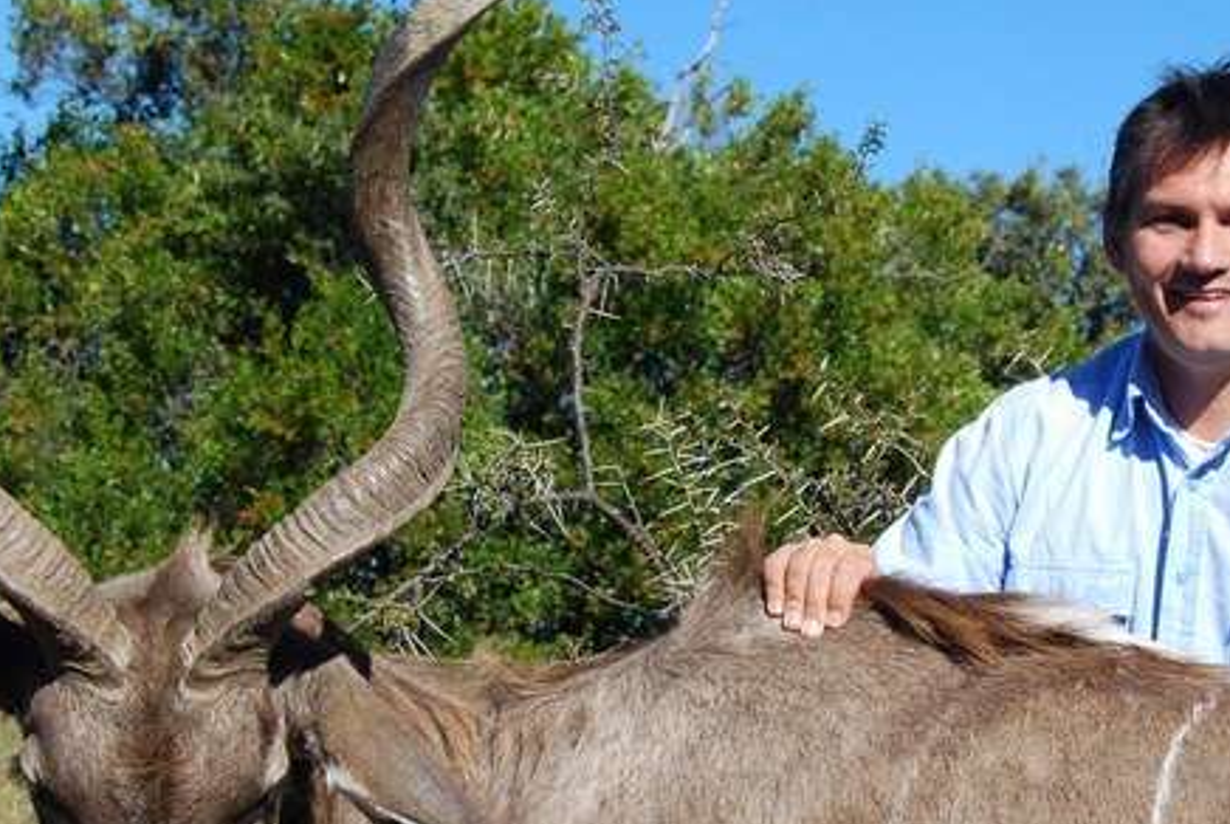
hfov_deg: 18.4
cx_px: 970
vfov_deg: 12.5
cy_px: 526
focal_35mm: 110
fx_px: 3763
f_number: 8
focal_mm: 32
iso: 100
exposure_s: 1/250
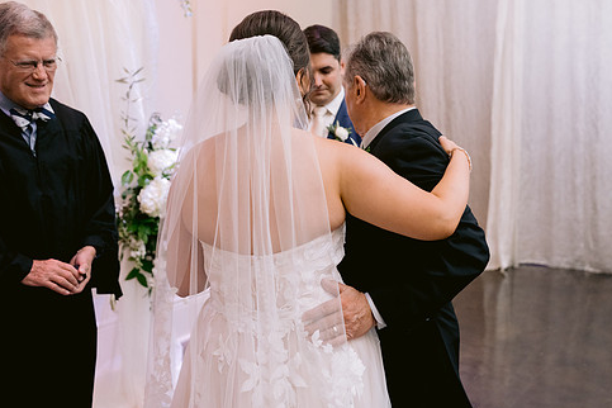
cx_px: 365
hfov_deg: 46.2
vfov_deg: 31.9
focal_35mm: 42
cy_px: 182
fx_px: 714
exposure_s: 1/160
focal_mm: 35
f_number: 2.8
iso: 1600
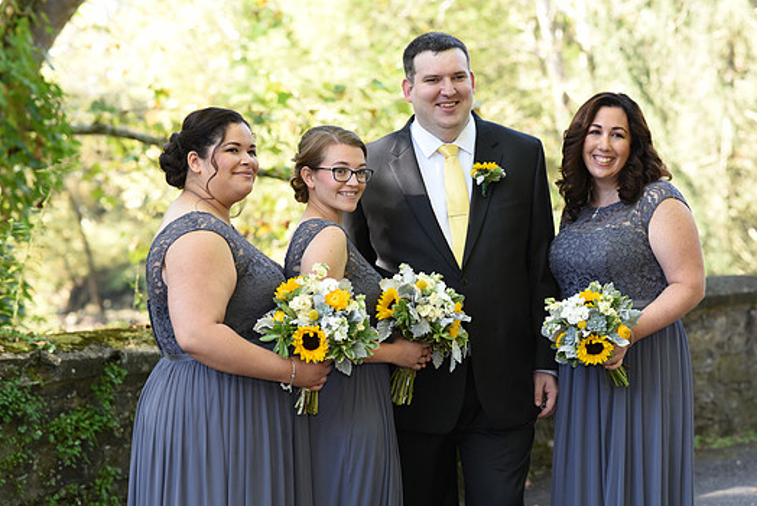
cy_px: 264
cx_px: 400
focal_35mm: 94
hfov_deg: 21.7
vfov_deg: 14.6
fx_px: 1978
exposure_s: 1/200
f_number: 4
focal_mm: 85
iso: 500
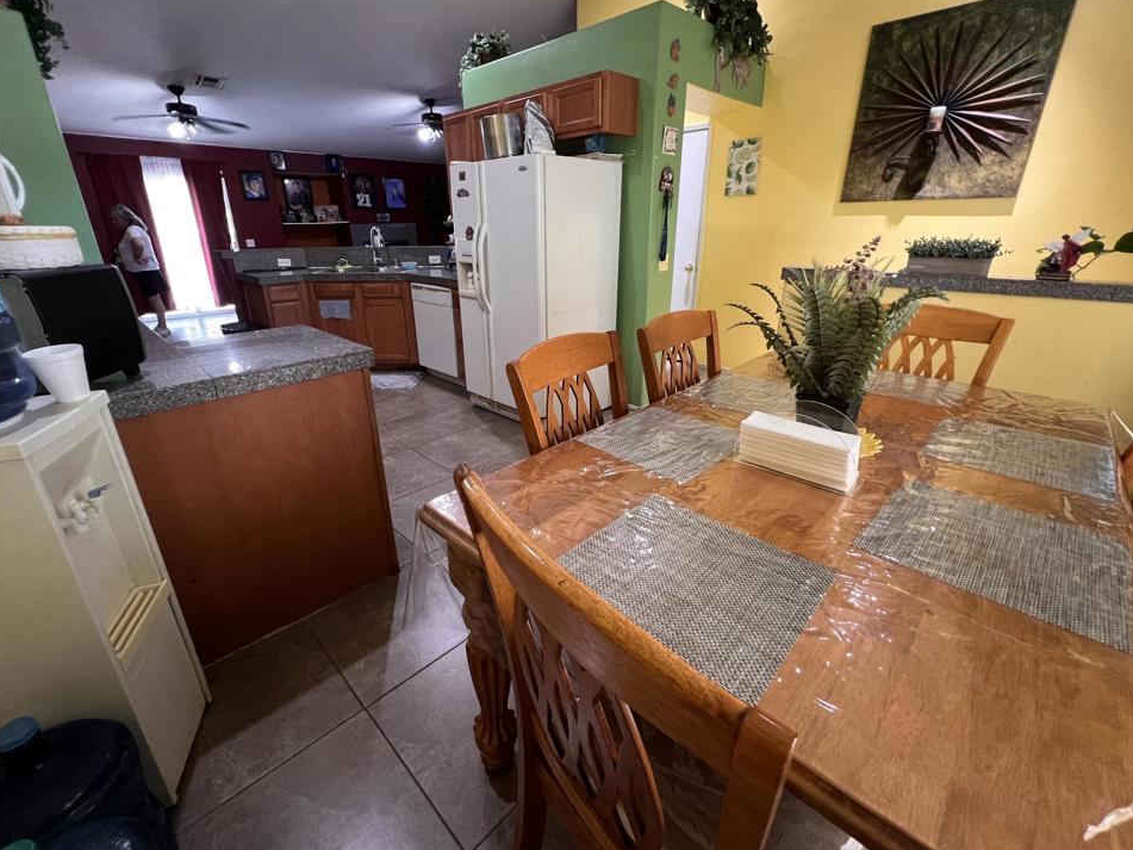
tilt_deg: -21.3
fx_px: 458
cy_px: 414
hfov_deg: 102.0
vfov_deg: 85.6
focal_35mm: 14
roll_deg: +0.6
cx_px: 548
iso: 250
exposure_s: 1/20
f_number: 1.8
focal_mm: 1.57
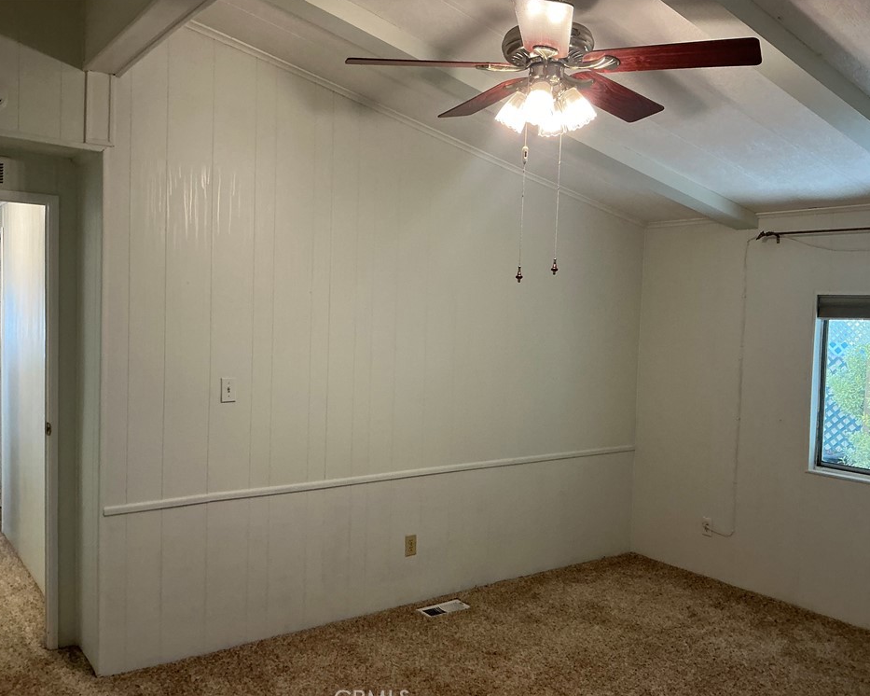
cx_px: 441
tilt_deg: -3.2
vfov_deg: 48.5
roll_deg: -2.3
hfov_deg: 58.8
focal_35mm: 30
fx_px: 772
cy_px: 354
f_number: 1.8
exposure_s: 1/60
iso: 50
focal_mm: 3
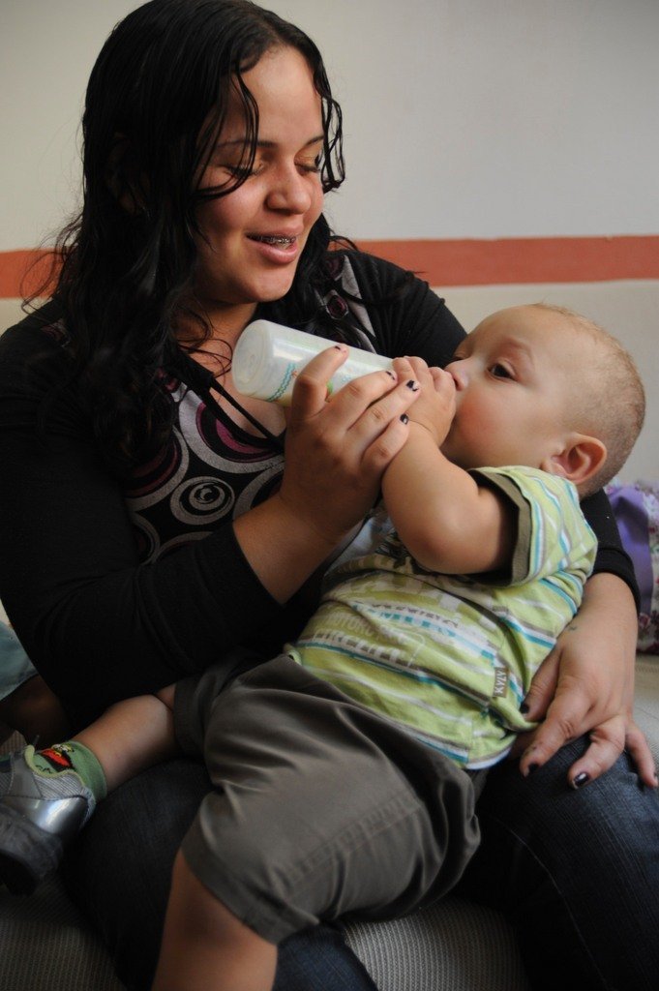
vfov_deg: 39.6
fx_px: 1375
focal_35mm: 50
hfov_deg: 26.9
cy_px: 496
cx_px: 330
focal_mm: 50
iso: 800
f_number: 4.5
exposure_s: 1/125
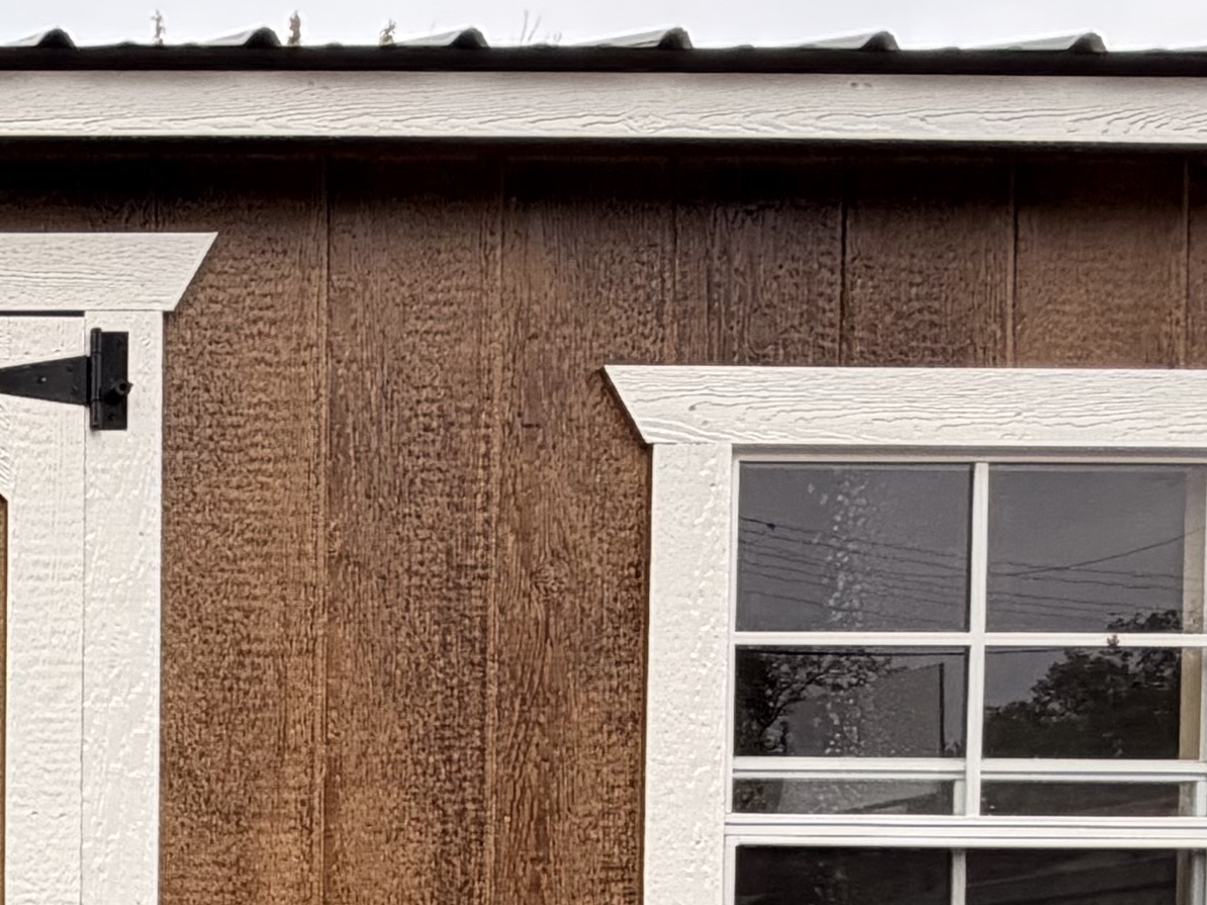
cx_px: -587
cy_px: 1142
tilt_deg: -1.3
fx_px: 2336
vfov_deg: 20.3
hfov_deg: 23.4
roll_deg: +0.0
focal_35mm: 67
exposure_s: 1/502
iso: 50
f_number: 2.2
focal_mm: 2.22
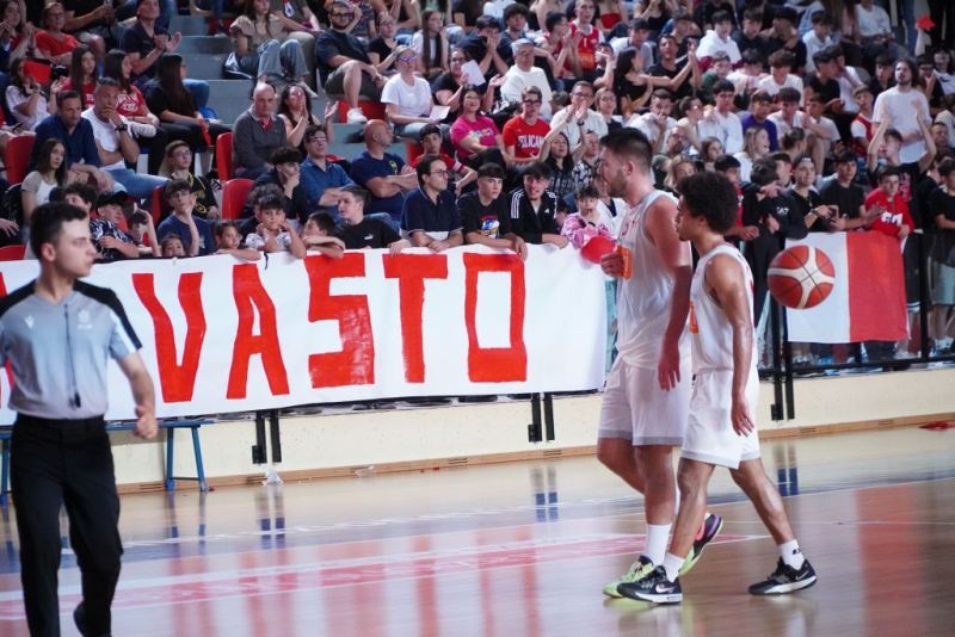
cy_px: 318
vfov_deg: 8.7
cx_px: 478
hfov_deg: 13.0
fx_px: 4179
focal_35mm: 158
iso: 5000
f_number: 4
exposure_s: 1/800
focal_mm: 105
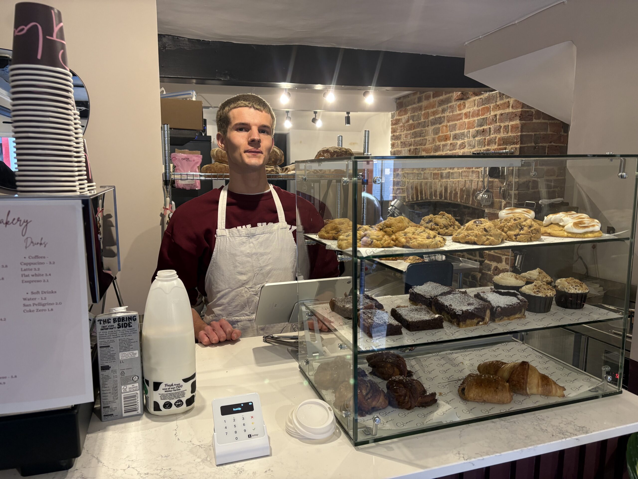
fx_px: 479
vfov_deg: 53.1
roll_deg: +0.3
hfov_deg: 67.3
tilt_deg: -7.3
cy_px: 240
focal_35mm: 26
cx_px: 319
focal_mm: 5.96
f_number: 1.6
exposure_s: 1/65
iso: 125
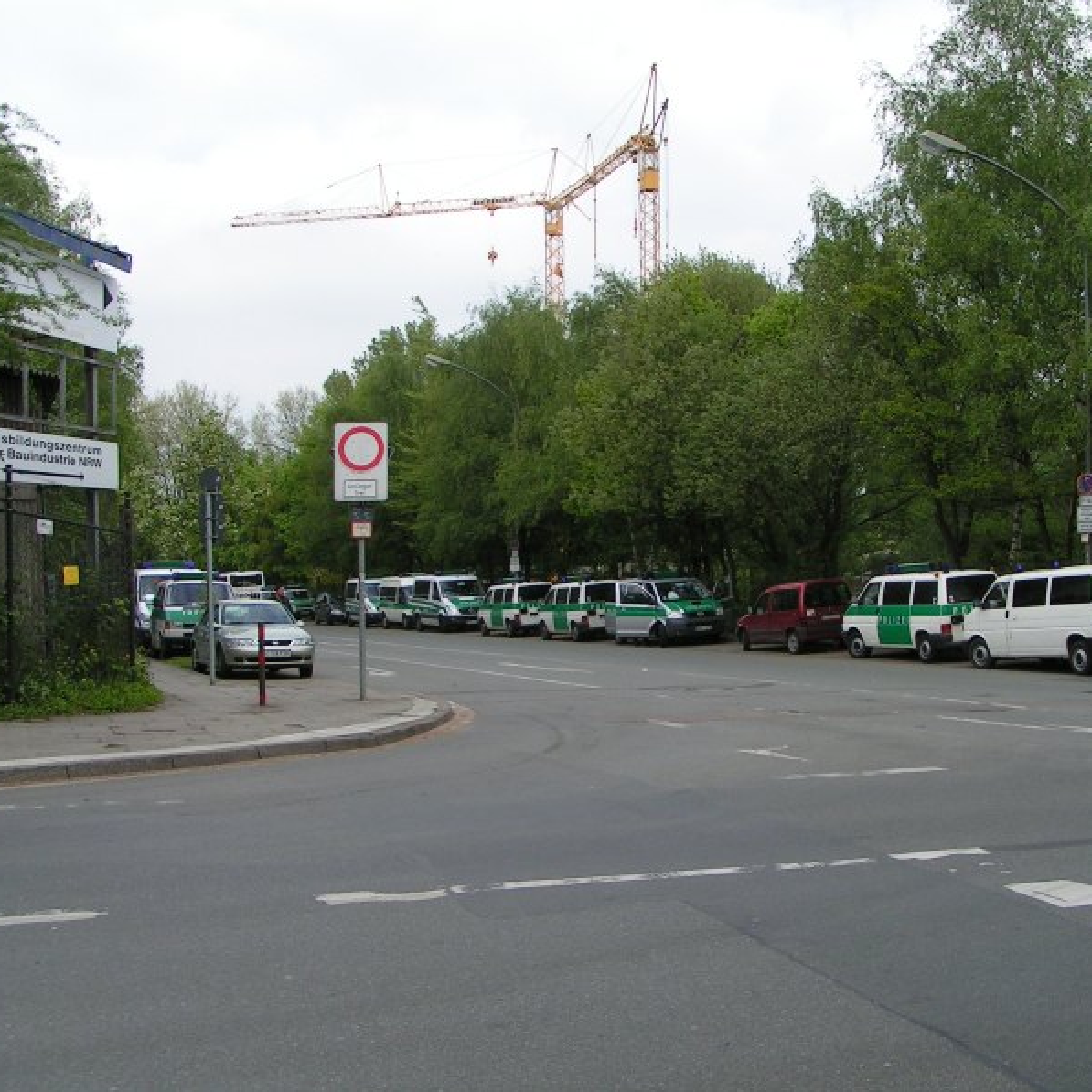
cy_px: 547
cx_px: 649
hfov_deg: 37.4
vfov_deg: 37.6
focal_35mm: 45
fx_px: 1606
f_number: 5.6
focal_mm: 5.8
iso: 50
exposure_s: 1/250
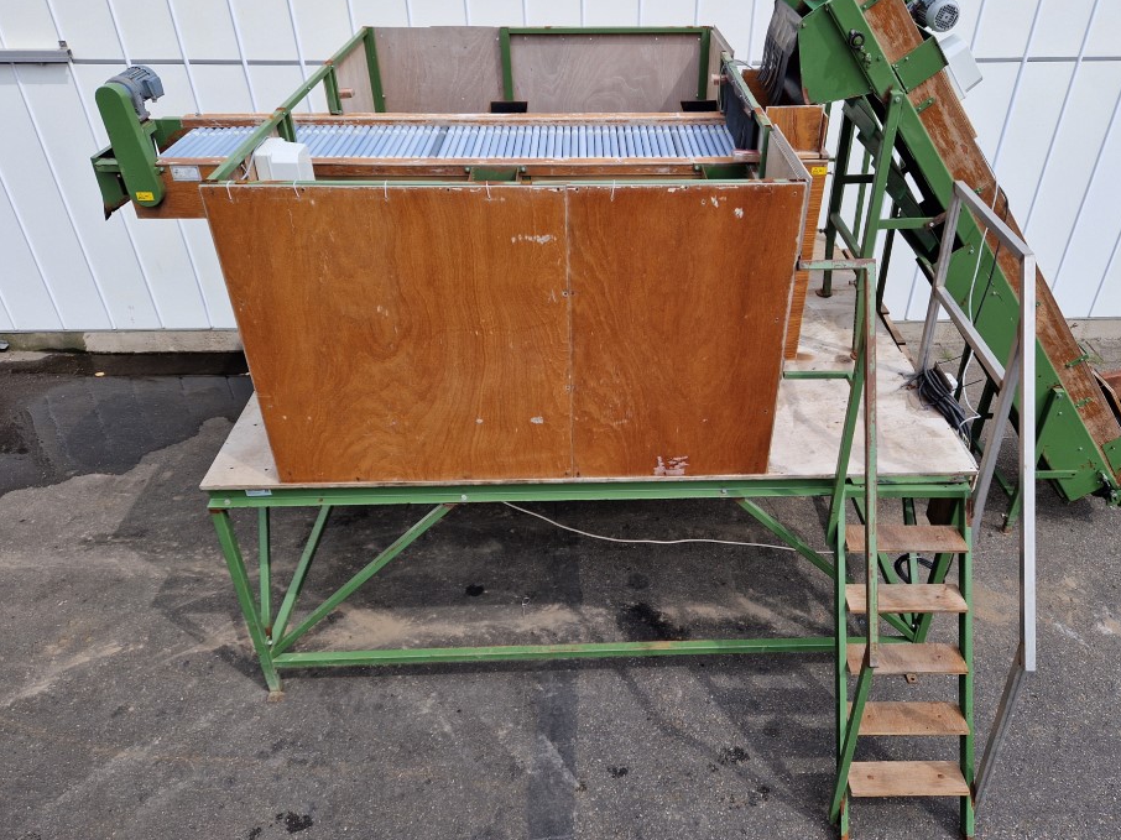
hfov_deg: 67.2
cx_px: 610
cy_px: 385
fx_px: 842
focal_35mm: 26
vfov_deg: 53.0
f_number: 1.8
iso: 50
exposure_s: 1/910
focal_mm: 5.4
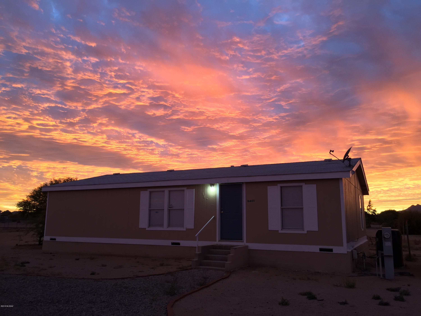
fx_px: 353
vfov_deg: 48.2
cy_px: 158
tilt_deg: +10.3
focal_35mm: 29
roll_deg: -0.6
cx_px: 210
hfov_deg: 61.7
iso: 40
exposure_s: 1/30
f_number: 2.2
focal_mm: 4.15
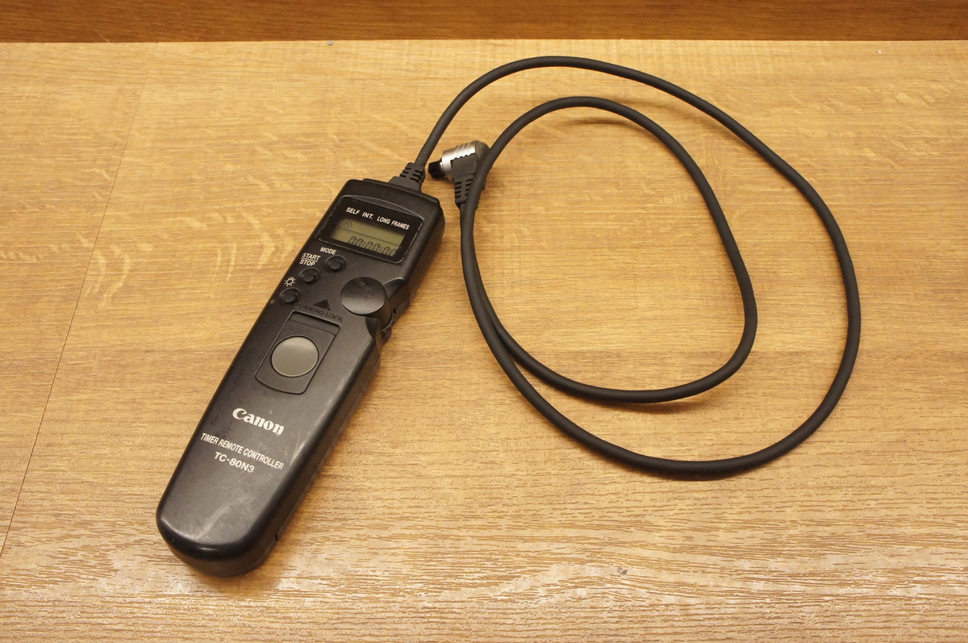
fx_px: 886
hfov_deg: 57.3
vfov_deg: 39.9
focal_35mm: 33
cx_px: 484
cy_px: 322
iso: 3200
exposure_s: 1/100
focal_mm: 22
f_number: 11
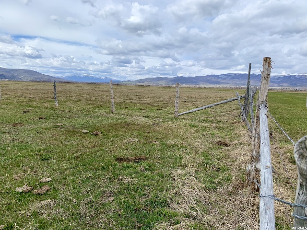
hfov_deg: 67.3
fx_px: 231
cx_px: 154
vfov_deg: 53.1
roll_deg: -2.2
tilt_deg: -6.7
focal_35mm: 26
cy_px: 115
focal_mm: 4.25
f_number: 1.8
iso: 25
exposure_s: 1/2755
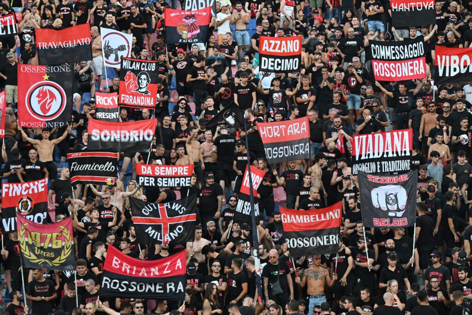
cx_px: 236
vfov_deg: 11.4
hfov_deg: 17.1
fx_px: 1573
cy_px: 158
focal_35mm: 120
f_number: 4.5
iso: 2000
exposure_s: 1/640
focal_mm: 120
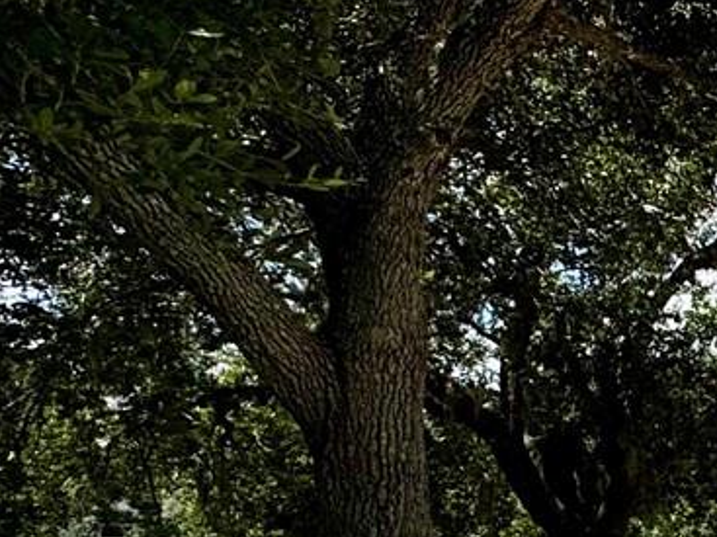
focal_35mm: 61
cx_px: 1467
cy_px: 529
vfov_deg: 23.1
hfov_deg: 18.6
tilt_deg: +1.1
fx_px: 1263
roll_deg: +0.4
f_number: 2.2
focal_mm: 2.22
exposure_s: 1/2584
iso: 50
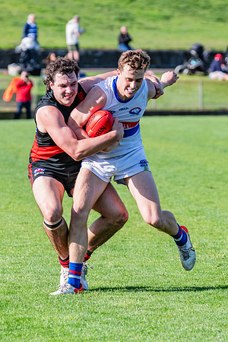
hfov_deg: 3.9
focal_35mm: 353
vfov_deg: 5.8
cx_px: 196
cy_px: 175
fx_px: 3351
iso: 800
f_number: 7.1
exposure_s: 1/1600
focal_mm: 220
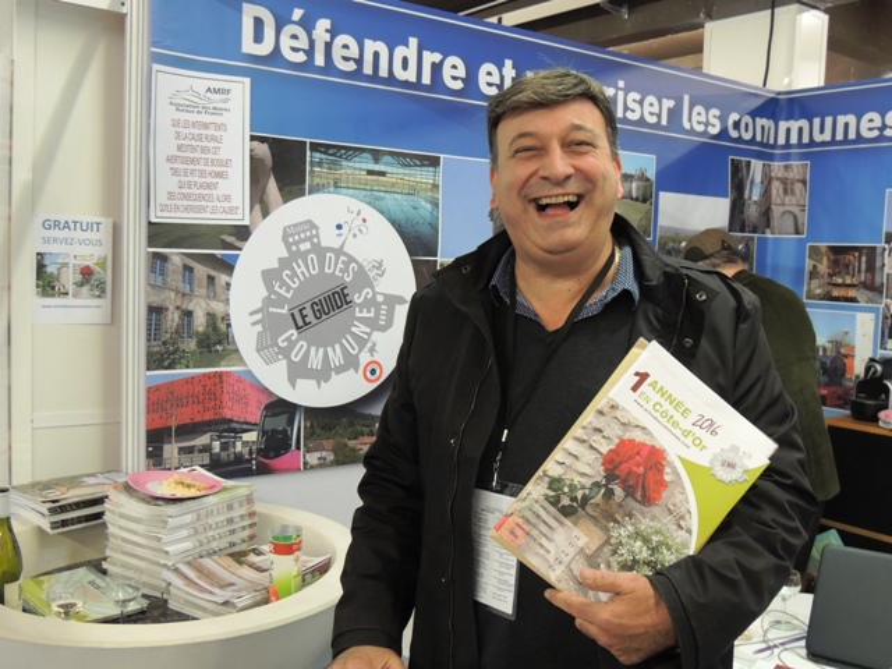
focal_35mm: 35
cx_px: 446
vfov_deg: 40.7
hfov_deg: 52.6
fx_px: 902
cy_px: 334
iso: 400
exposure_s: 1/20
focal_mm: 6.2
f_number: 3.3
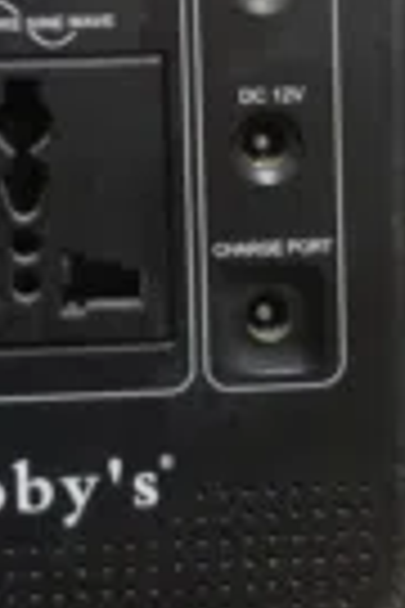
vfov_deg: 24.0
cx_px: 22
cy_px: -113
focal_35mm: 77
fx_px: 1299
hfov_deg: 17.4
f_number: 1.69
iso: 1697
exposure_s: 1/33.3
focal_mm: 4.76
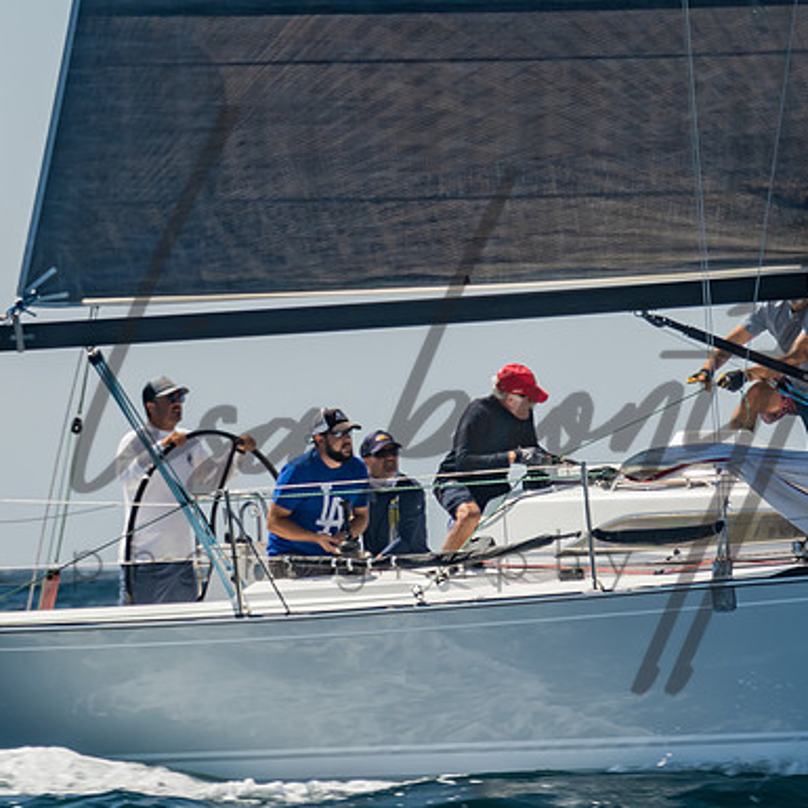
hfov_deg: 3.0
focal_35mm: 581
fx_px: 15343
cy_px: 197
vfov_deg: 3.0
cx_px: 276
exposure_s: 1/320
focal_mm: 200
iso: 160
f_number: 6.3
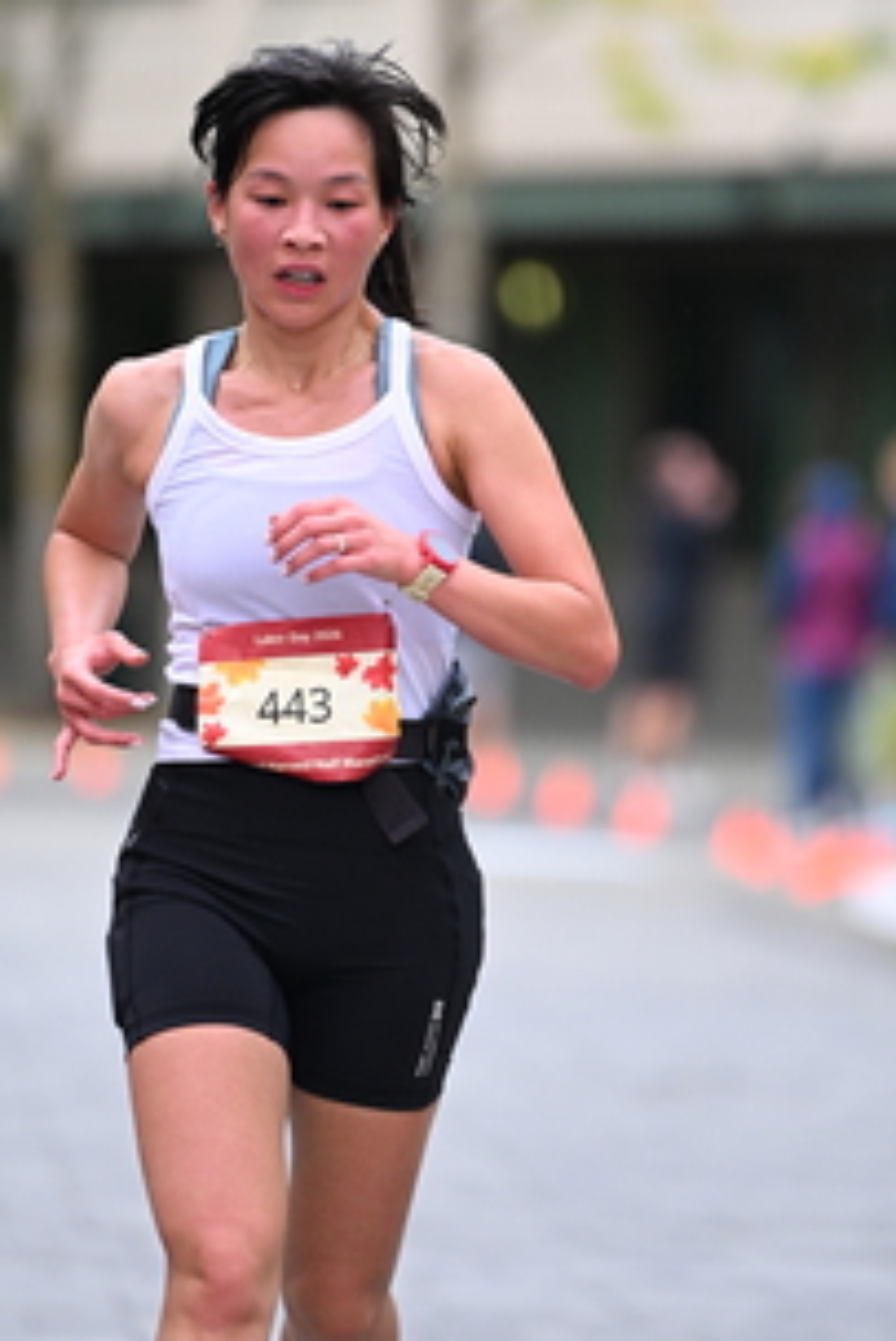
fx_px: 13498
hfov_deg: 3.8
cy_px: 538
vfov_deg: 5.7
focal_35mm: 362
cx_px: 346
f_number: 2.8
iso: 1000
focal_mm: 200
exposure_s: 1/1600
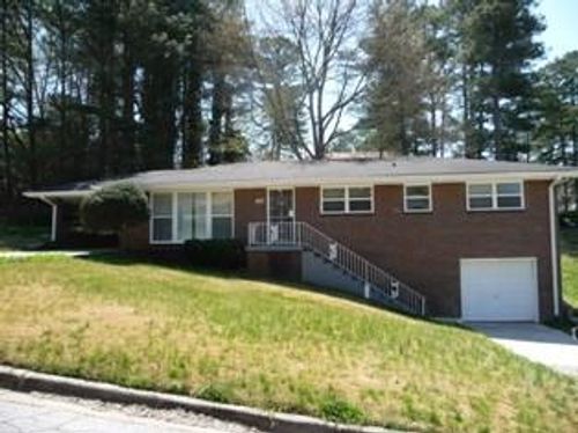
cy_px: 216
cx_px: 289
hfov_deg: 63.5
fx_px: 467
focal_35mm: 28
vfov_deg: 49.7
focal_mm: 4.7
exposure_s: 1/400
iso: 100
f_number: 3.3
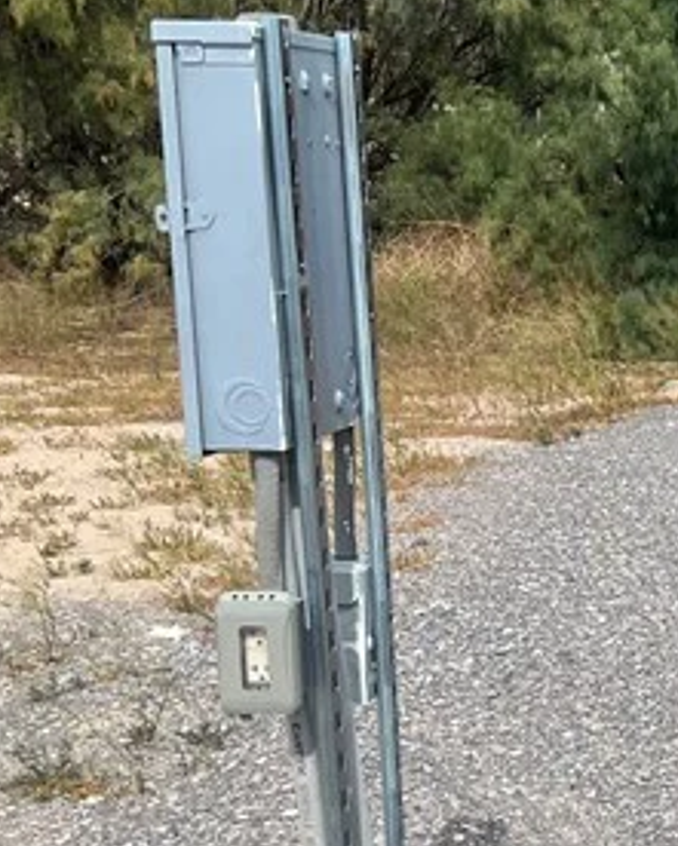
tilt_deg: -14.8
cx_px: 966
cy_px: 674
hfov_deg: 15.3
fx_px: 2356
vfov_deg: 20.2
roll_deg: +0.8
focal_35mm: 94
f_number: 1.5
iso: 50
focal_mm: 5.7
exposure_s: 1/5076
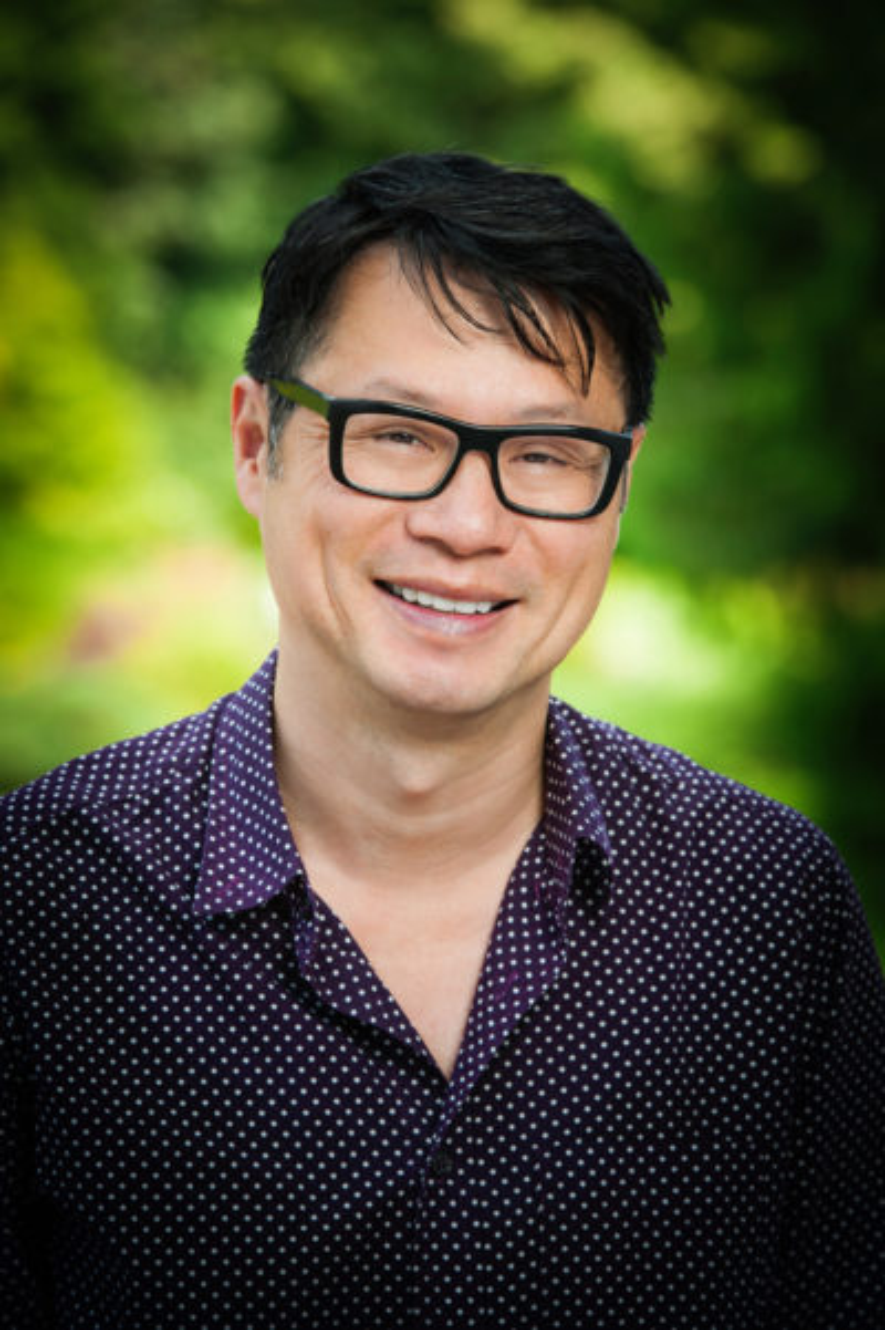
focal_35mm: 155
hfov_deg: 8.8
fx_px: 5722
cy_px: 665
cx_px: 442
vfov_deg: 13.3
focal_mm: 155
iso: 400
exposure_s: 1/200
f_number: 3.5
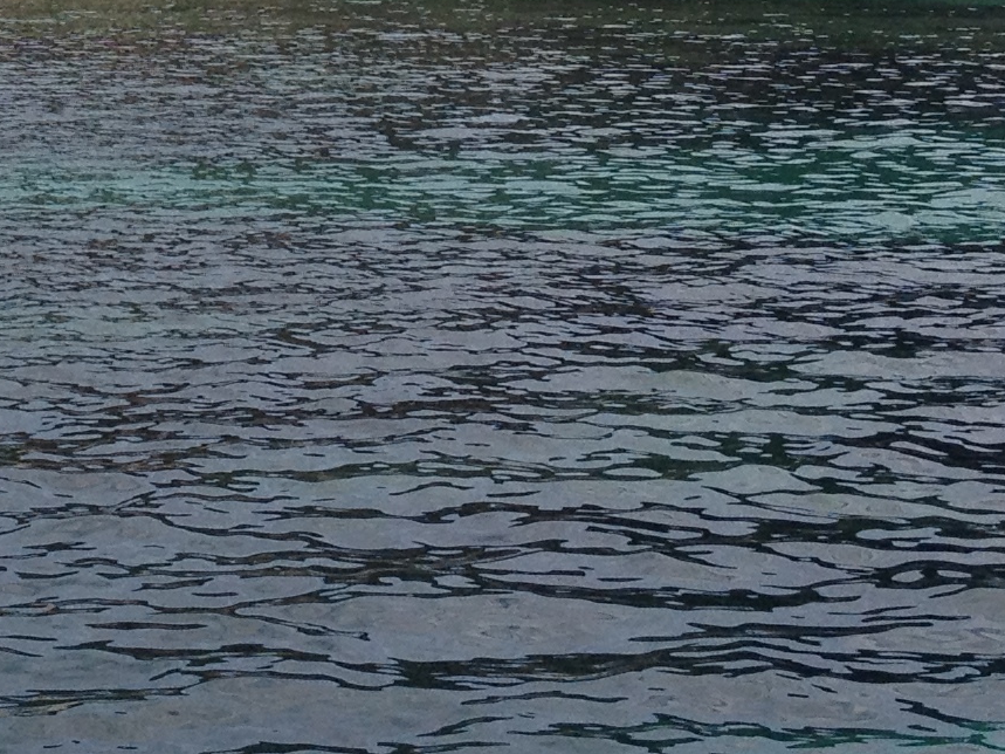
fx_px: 3861
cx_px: -89
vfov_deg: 10.8
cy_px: -359
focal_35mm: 133
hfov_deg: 14.5
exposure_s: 1/1972
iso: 64
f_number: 2.4
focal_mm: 4.28
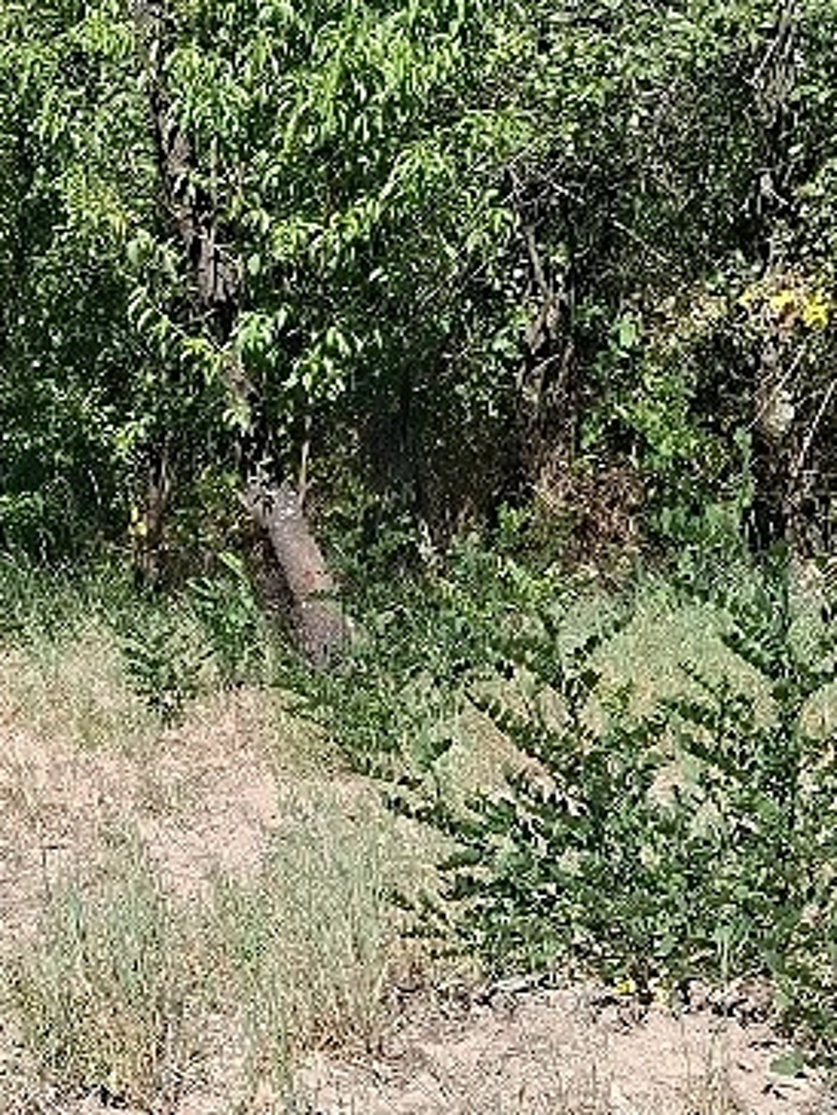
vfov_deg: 23.1
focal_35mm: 84
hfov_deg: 15.9
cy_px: 817
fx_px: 2707
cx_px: -467
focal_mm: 5.54
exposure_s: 1/1429
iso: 50
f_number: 1.8
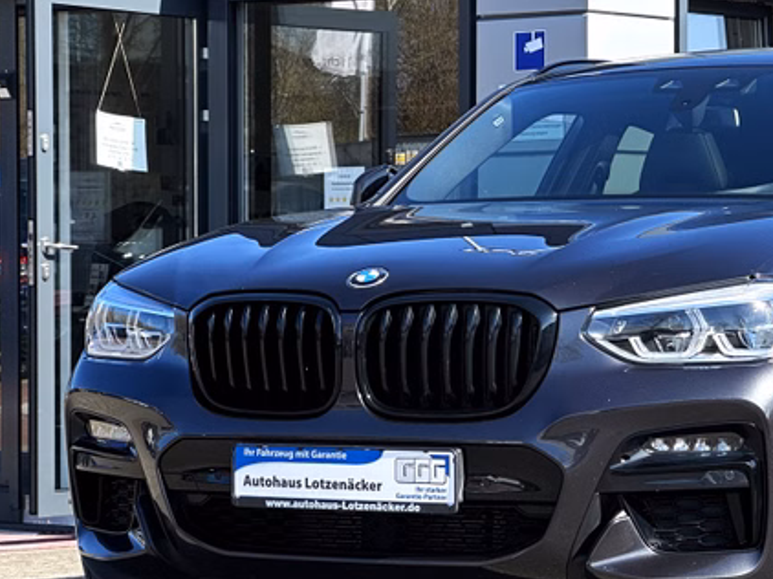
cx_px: 610
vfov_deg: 10.1
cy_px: 399
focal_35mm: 146
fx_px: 3258
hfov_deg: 13.5
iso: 32
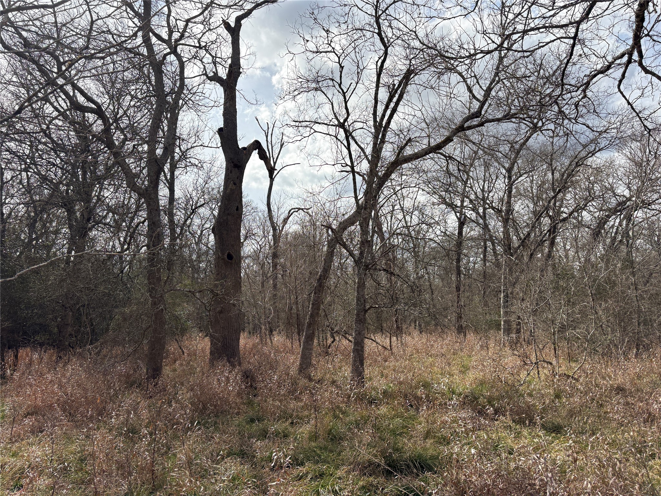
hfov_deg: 67.3
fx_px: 496
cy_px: 248
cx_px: 330
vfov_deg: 53.1
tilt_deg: +9.8
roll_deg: +1.7
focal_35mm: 26
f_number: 1.6
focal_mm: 5.96
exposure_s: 1/4329
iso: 50
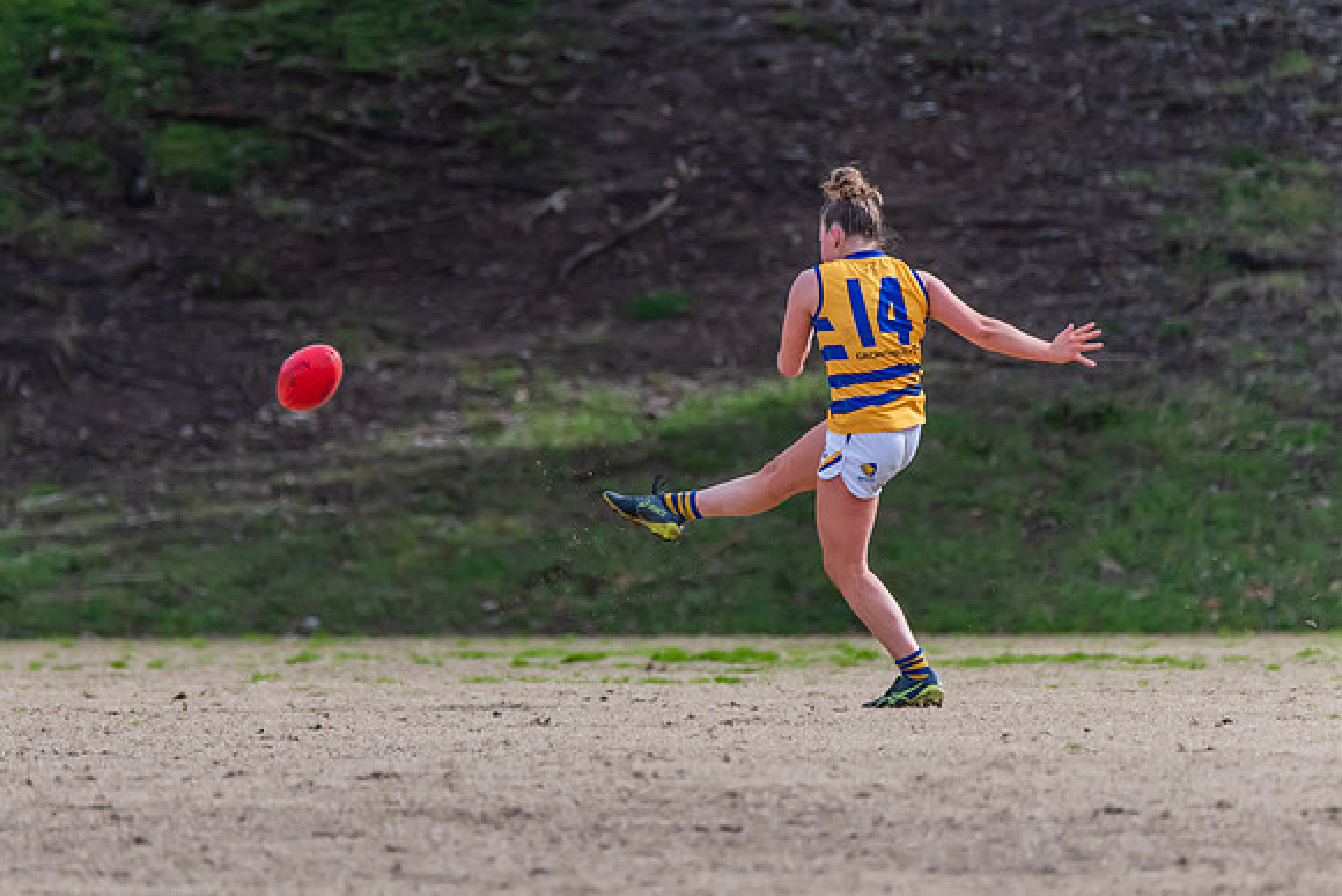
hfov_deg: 2.1
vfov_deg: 1.4
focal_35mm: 974
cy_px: 408
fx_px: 36308
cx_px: 541
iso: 1000
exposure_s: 1/2000
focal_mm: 600
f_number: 6.3
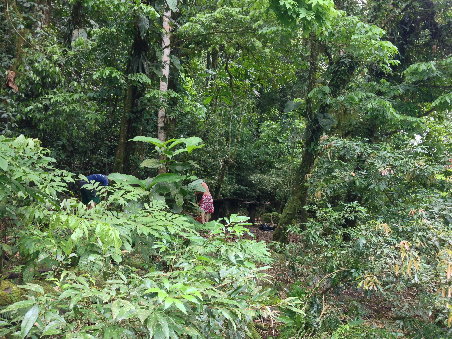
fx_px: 457
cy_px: 170
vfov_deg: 40.7
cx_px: 226
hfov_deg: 52.6
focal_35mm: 35
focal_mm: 4.28
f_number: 2.4
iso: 80
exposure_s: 1/120
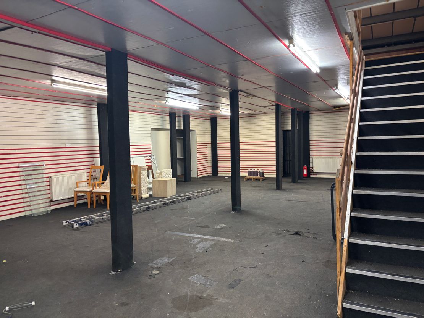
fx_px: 319
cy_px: 159
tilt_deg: -3.8
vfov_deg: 53.1
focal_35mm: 26
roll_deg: +3.3
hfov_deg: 67.3
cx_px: 212
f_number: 1.6
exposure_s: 1/50
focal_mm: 5.96
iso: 250
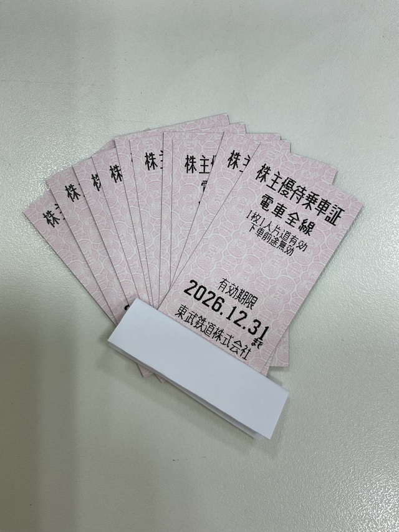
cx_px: 200
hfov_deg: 48.2
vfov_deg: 61.7
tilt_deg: -86.3
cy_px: 266
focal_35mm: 29
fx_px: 446
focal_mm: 3
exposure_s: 1/100
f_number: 1.8
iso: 20
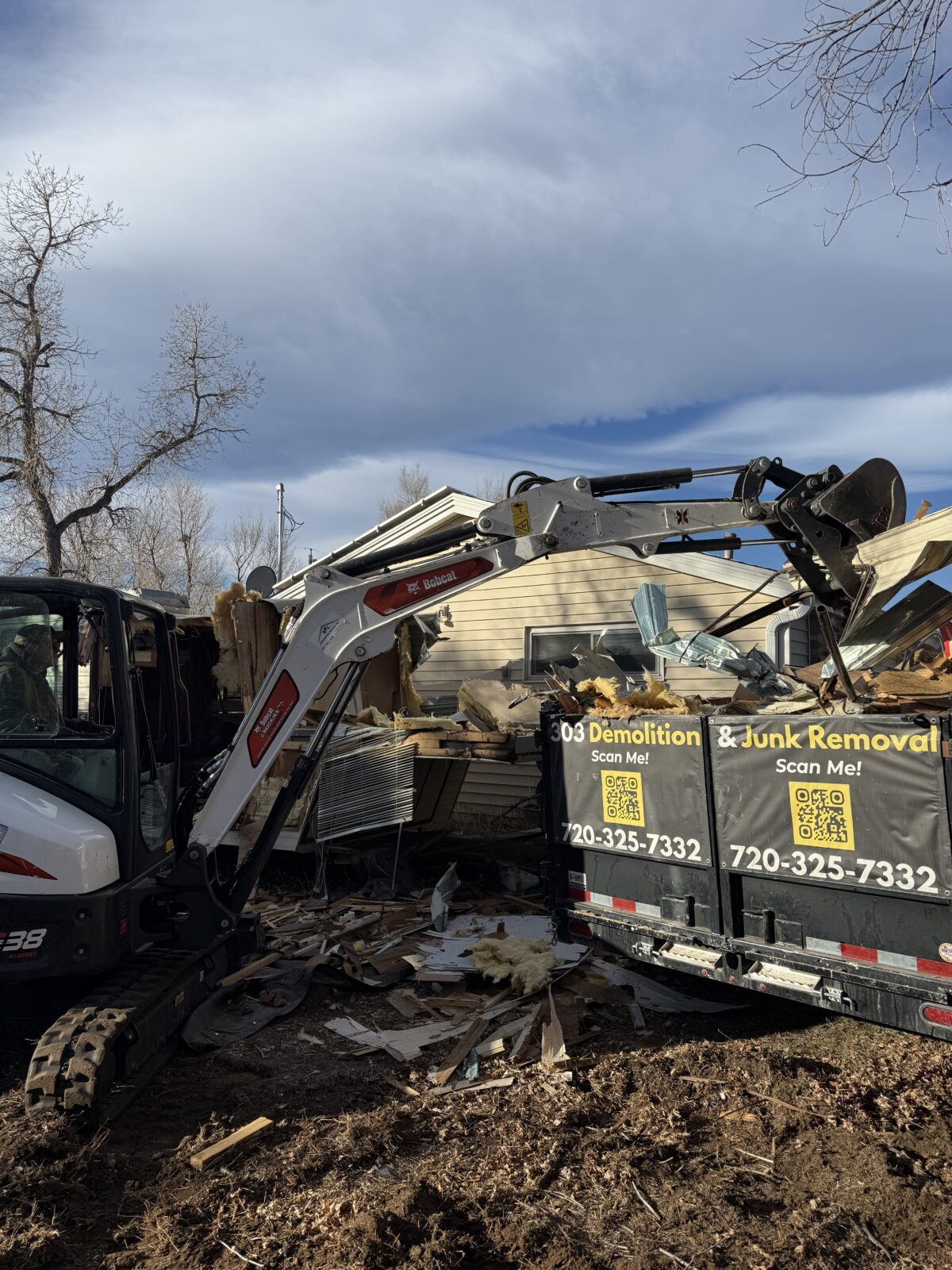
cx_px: 476
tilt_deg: +3.9
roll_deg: -0.4
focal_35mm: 24
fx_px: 880
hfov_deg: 56.8
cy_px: 635
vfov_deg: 71.6
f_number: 1.78
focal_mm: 6.76
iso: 80
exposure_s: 1/4405
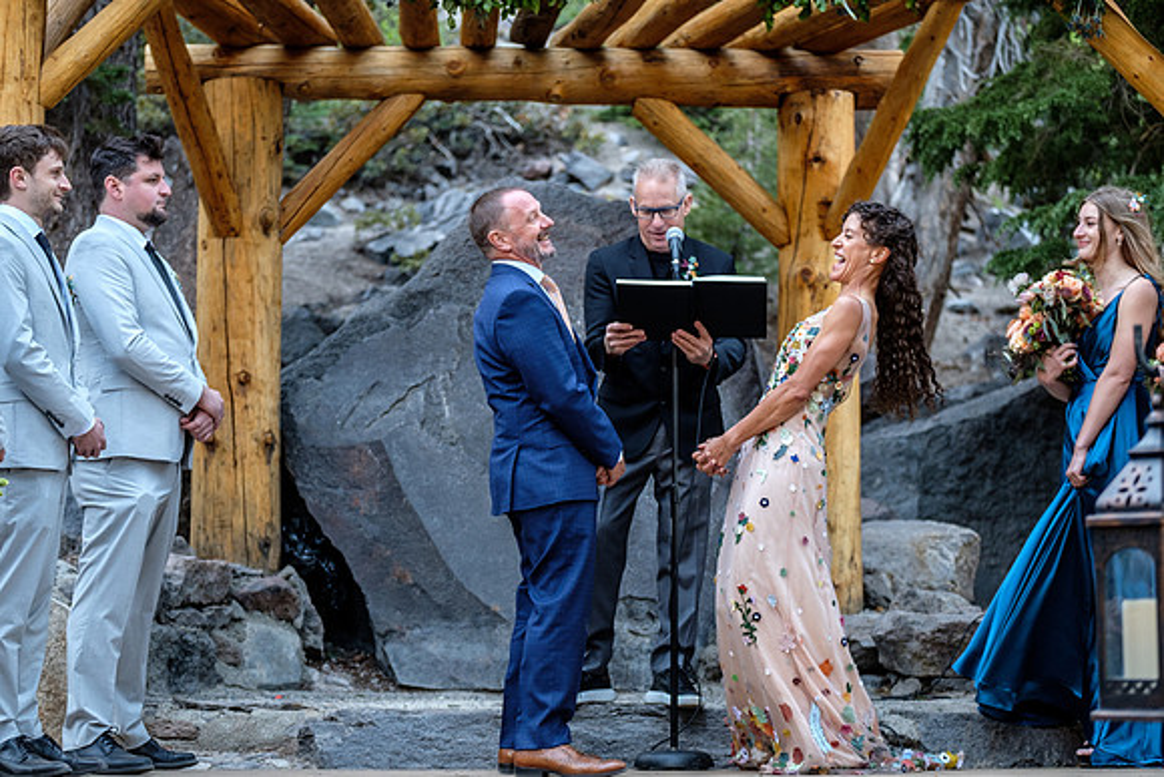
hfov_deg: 24.2
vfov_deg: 16.3
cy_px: 388
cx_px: 582
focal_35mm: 84
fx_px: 2717
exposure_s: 1/100
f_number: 2.8
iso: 640
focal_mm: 56.3
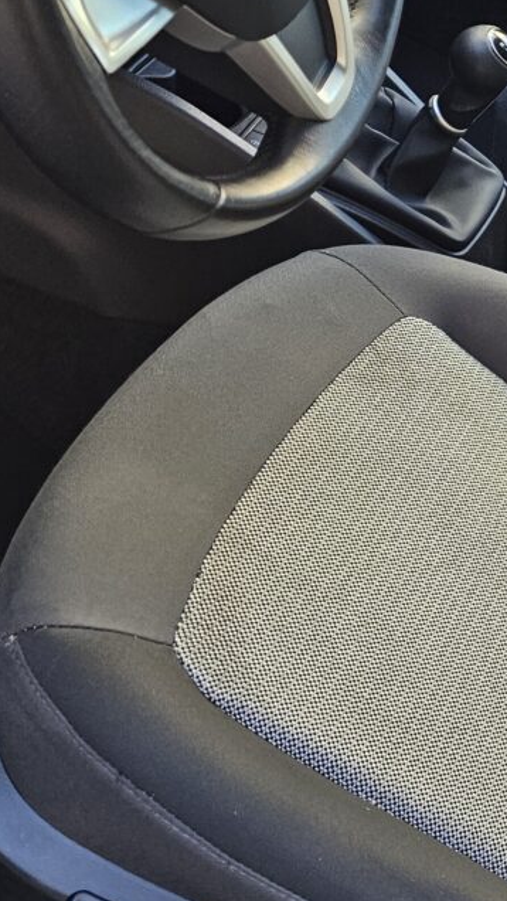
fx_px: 1505
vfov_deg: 32.9
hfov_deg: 15.9
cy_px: 269
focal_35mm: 63
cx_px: 947
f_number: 1.7
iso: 200
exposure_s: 1/190
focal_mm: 6.3
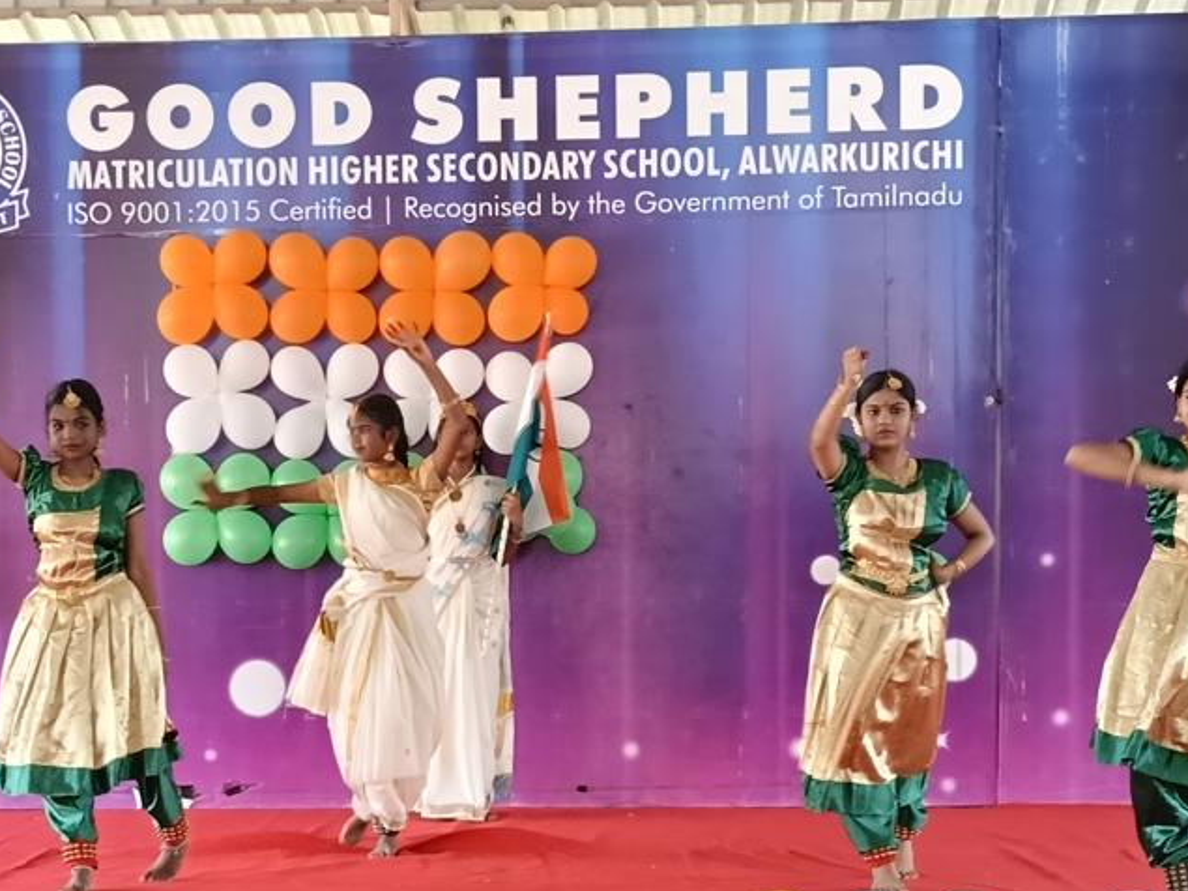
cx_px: 490
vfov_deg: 20.5
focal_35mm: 71
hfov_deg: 27.4
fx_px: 2436
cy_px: 689
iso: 400
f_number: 1.8
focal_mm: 3.98
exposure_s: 1/50
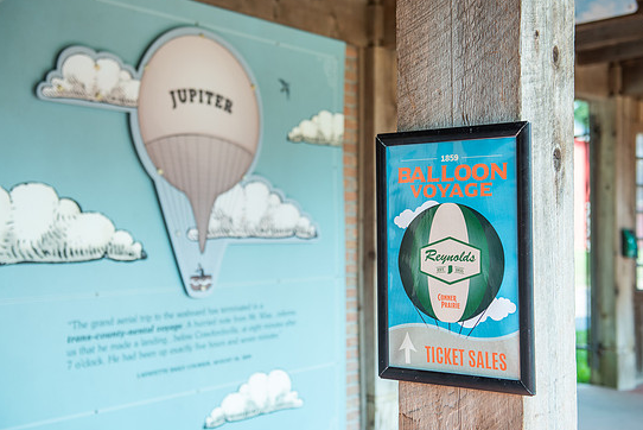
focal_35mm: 49
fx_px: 876
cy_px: 222
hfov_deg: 40.3
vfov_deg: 27.6
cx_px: 327
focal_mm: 44
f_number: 3.2
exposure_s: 1/200
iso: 200
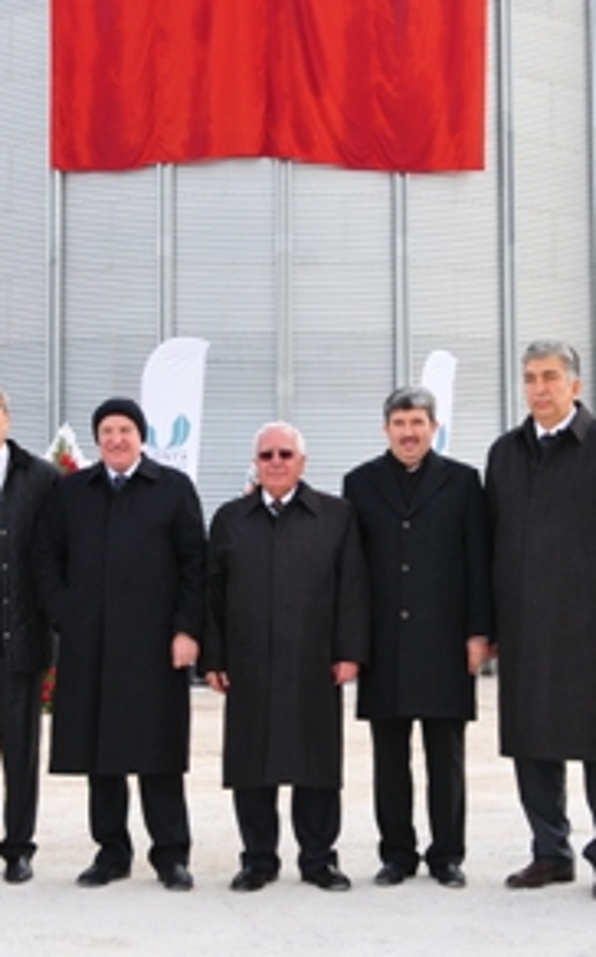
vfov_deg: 33.5
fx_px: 1588
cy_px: 482
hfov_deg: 21.2
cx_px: 252
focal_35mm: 61
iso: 640
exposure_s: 1/400
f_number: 10
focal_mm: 26
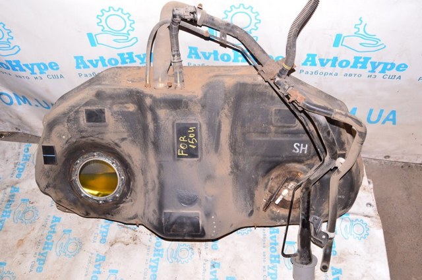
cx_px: 211
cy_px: 140
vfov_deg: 43.5
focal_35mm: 30
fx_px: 351
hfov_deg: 62.0
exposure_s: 1/160
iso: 1600
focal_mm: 20
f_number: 8
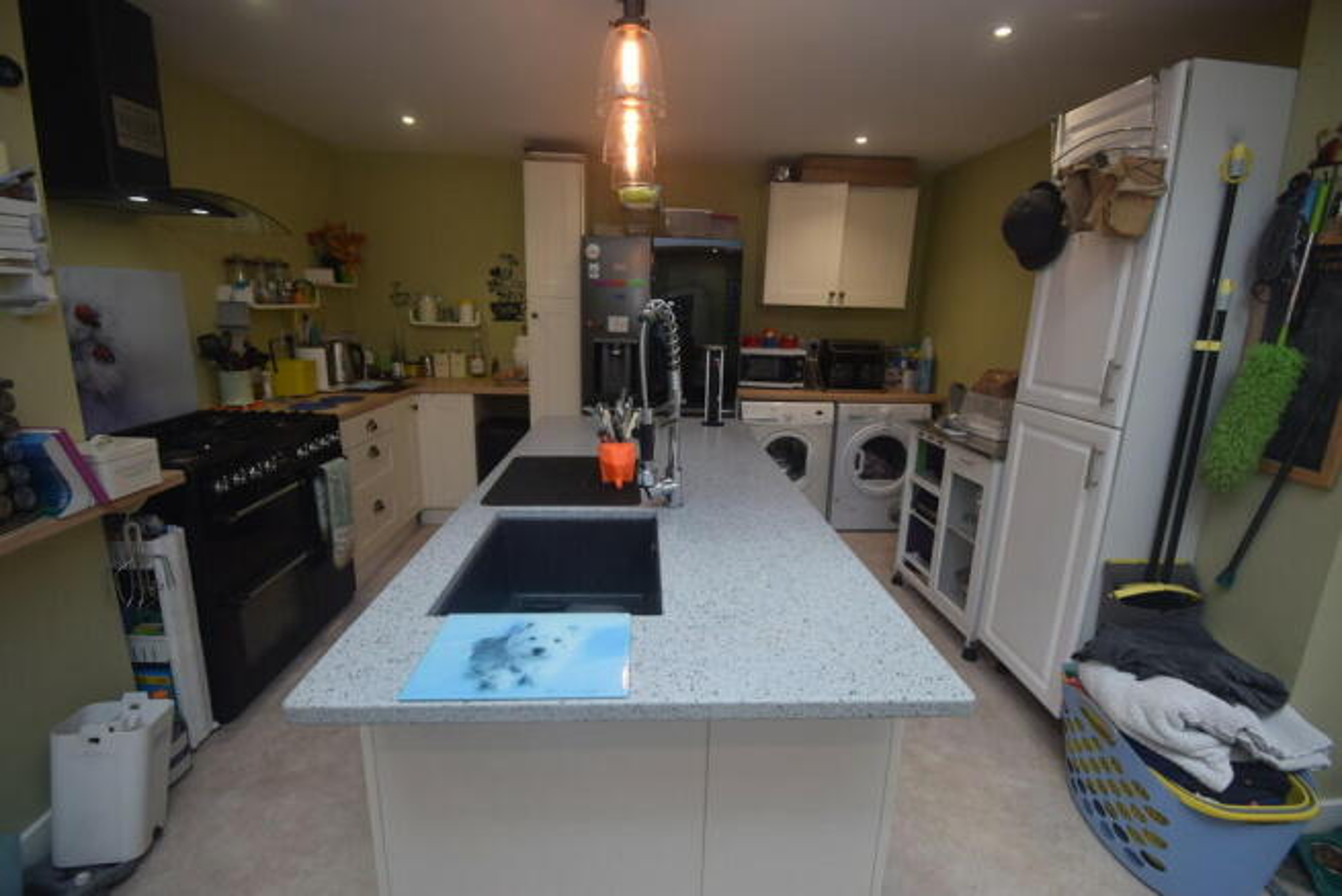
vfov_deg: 77.4
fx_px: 559
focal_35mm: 15
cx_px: 671
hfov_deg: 100.4
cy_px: 448
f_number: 5
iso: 400
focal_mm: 10
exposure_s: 1/100
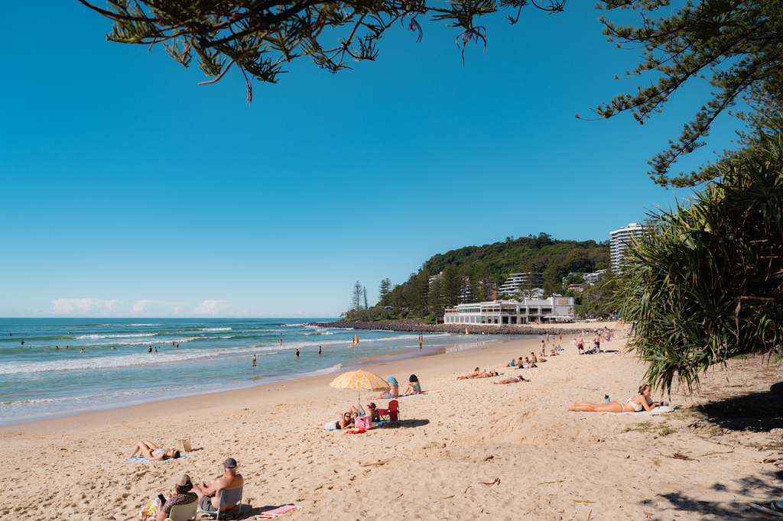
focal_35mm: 26
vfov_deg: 49.8
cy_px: 261
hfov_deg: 69.8
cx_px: 391
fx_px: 561
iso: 160
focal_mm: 25
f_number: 4
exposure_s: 1/1250
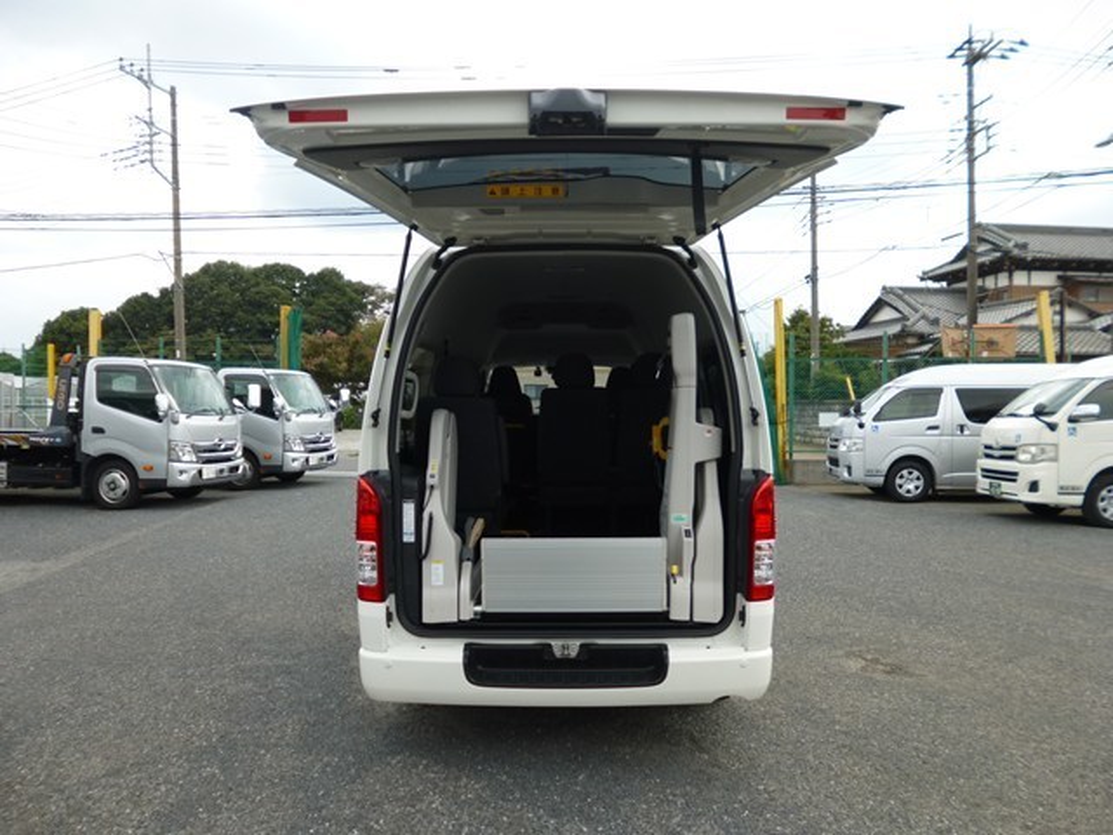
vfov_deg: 56.8
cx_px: 556
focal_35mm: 24
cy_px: 418
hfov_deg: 71.6
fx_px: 772
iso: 100
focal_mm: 4.3
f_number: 2.8
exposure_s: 1/400
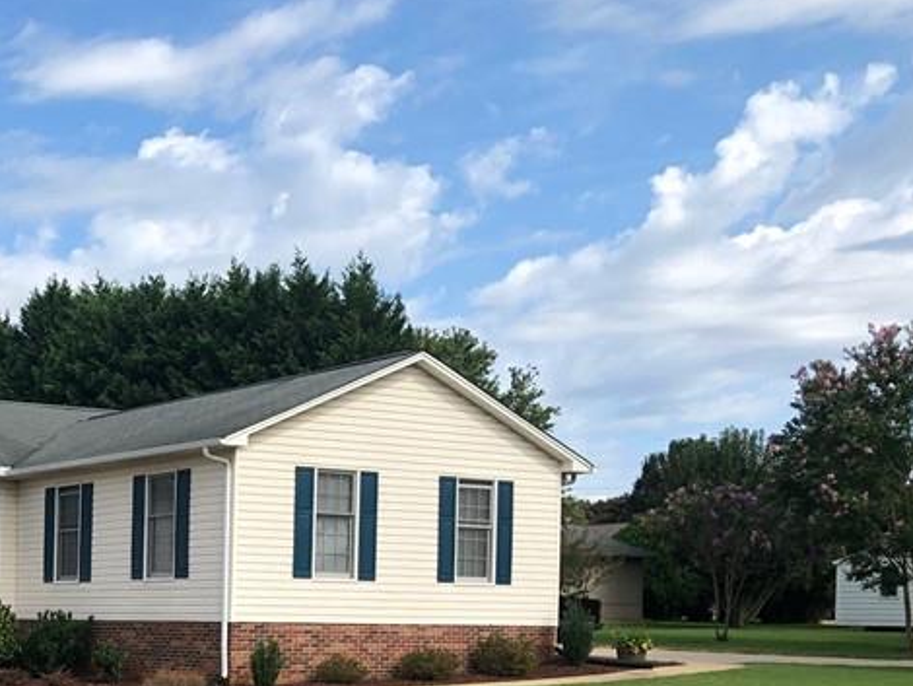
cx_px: -2
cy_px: 670
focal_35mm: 61
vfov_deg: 23.2
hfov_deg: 29.5
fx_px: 1610
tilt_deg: -1.2
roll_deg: -0.6
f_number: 1.8
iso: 20
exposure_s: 1/1656
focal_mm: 3.99
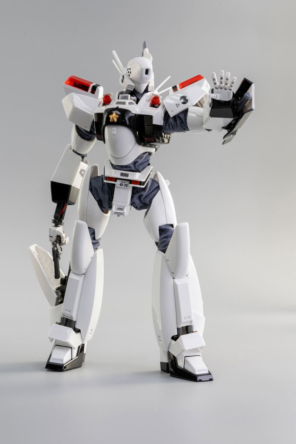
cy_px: 222
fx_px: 1110
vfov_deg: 22.6
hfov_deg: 15.2
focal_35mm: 90
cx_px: 148
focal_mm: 90
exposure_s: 1/3
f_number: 13
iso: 200
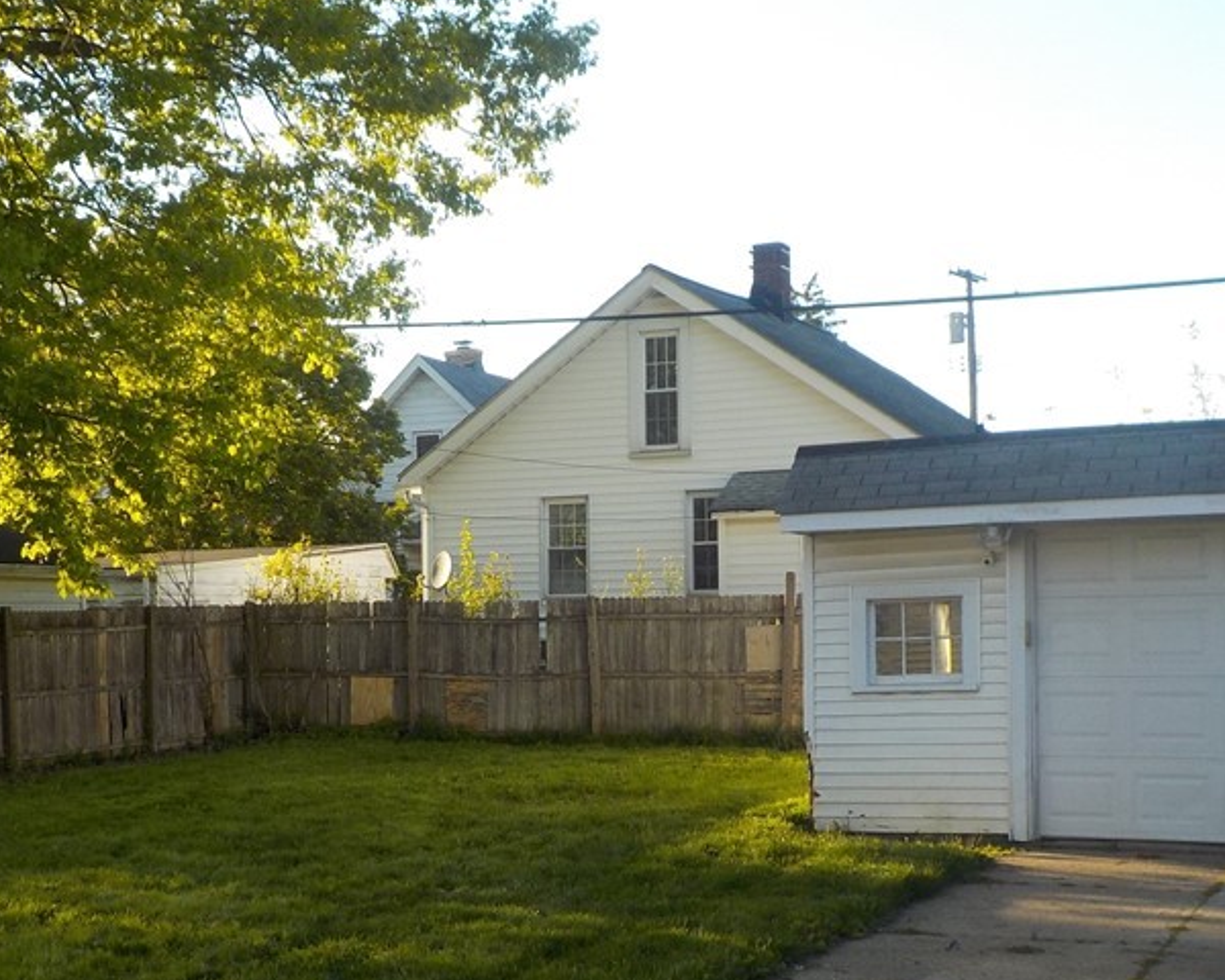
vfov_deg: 30.1
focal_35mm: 50
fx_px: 1813
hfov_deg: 37.3
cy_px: 635
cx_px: 539
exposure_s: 1/320
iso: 125
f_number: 3.3
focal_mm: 4.1
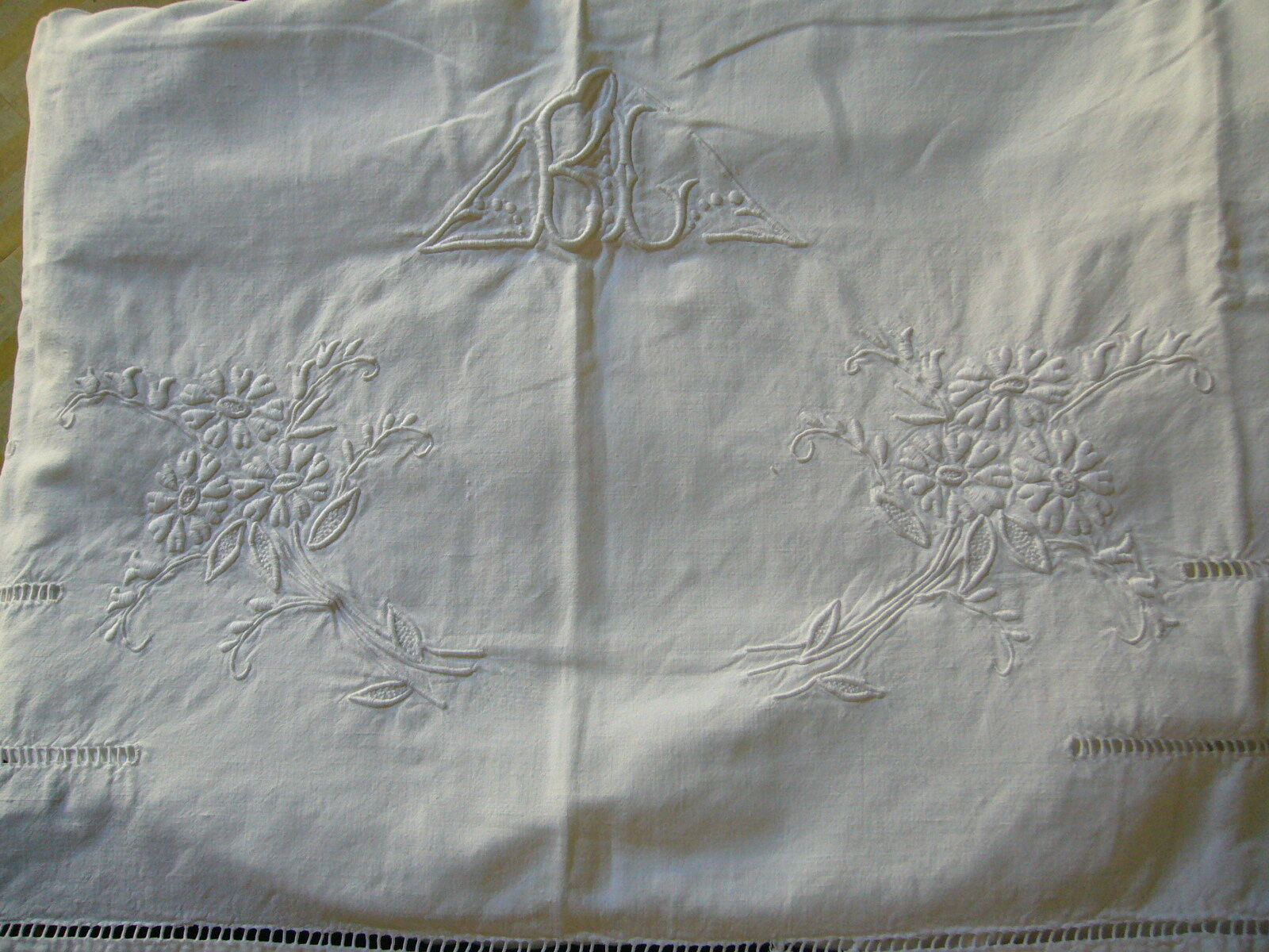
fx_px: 1283
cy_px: 476
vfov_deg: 40.7
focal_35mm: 35
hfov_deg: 52.6
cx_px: 634
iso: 200
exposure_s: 1/10
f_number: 2.8
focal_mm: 5.8
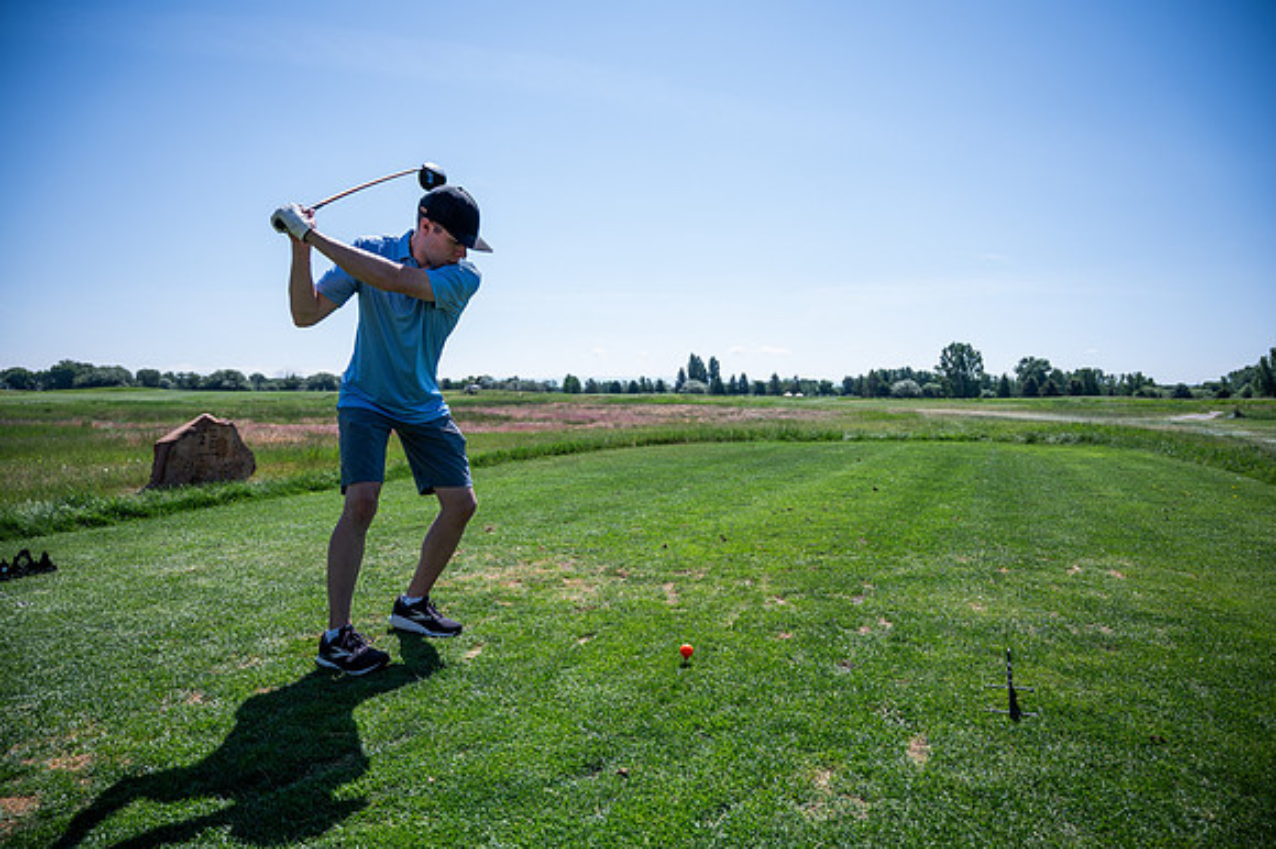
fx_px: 850
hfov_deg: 73.8
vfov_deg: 53.1
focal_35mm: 24
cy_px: 424
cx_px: 638
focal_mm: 24
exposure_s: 1/1250
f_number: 4
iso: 160
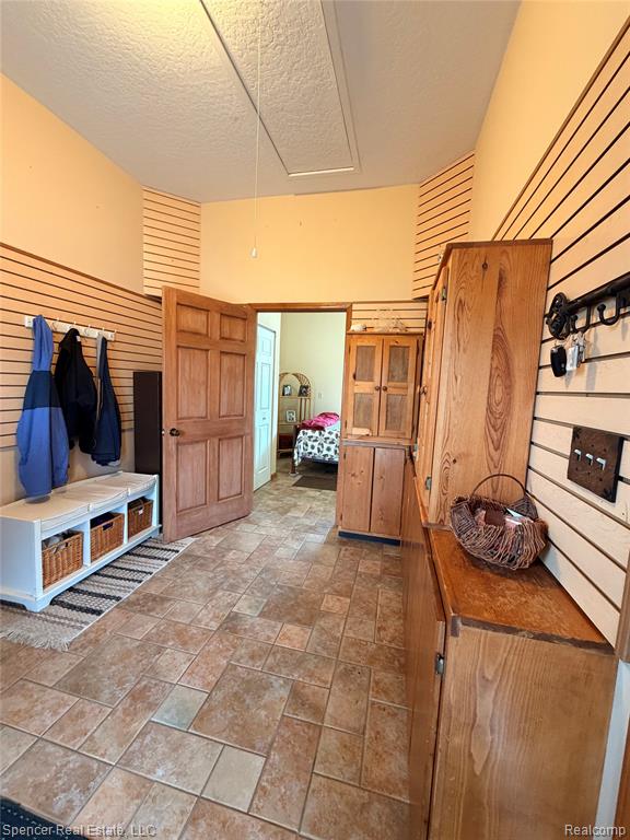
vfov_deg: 102.1
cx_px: 315
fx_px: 340
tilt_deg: -5.5
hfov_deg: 85.7
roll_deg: -3.0
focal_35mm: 14
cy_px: 420
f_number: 2.2
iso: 400
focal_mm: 2.22
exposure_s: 1/60
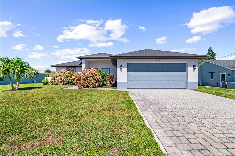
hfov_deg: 96.8
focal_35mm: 16
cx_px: 118
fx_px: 104
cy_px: 78
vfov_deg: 73.7
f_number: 10
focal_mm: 16
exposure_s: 1/160
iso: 320
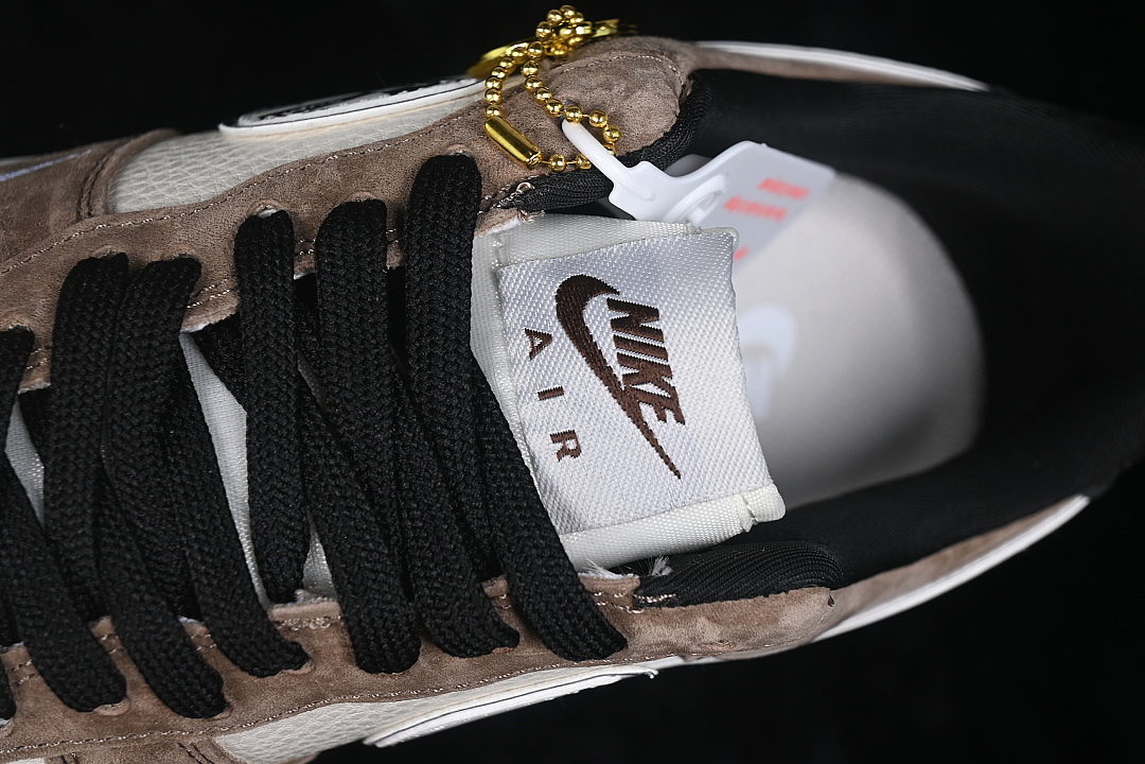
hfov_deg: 27.0
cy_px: 382
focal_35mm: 75
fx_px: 2385
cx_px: 572
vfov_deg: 18.2
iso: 160
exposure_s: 1/80
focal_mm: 50
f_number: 7.1
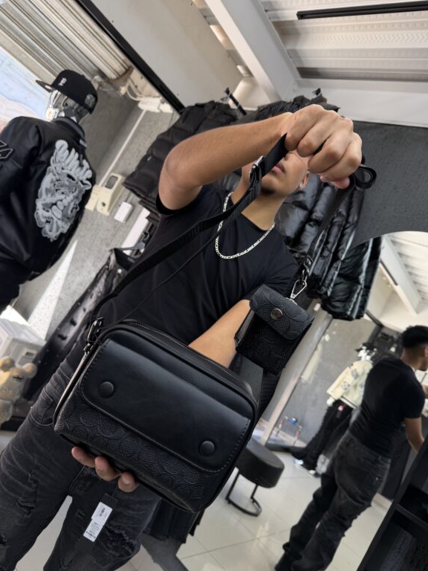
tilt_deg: +3.1
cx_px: 207
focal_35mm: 25
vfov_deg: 69.4
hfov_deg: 54.9
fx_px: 412
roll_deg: -29.3
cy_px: 286
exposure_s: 1/174
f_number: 1.78
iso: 80
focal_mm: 6.76
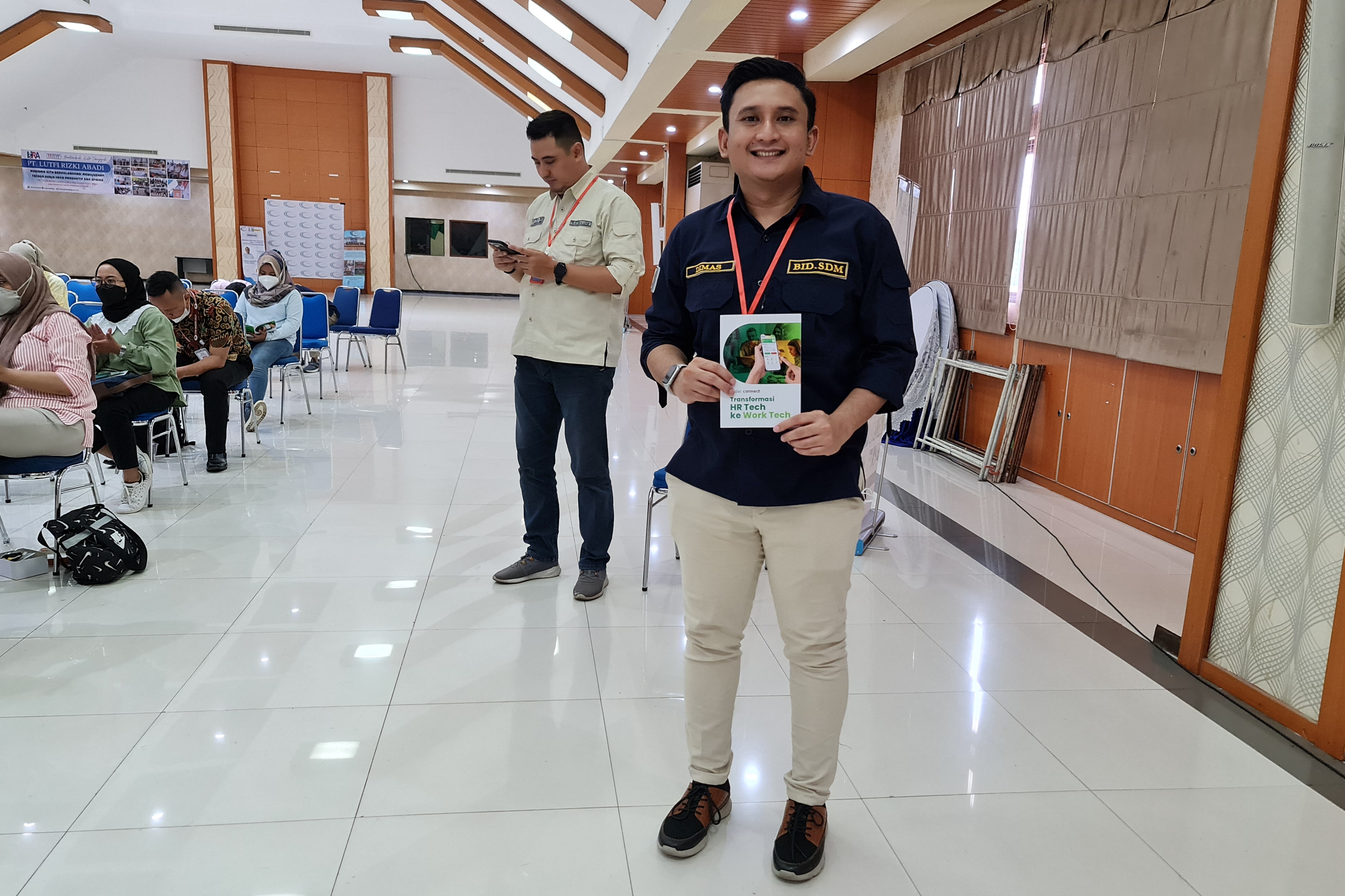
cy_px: 453
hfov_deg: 67.4
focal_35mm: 27
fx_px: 1009
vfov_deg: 47.9
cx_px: 679
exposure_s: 1/50
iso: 500
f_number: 1.8
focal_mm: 7
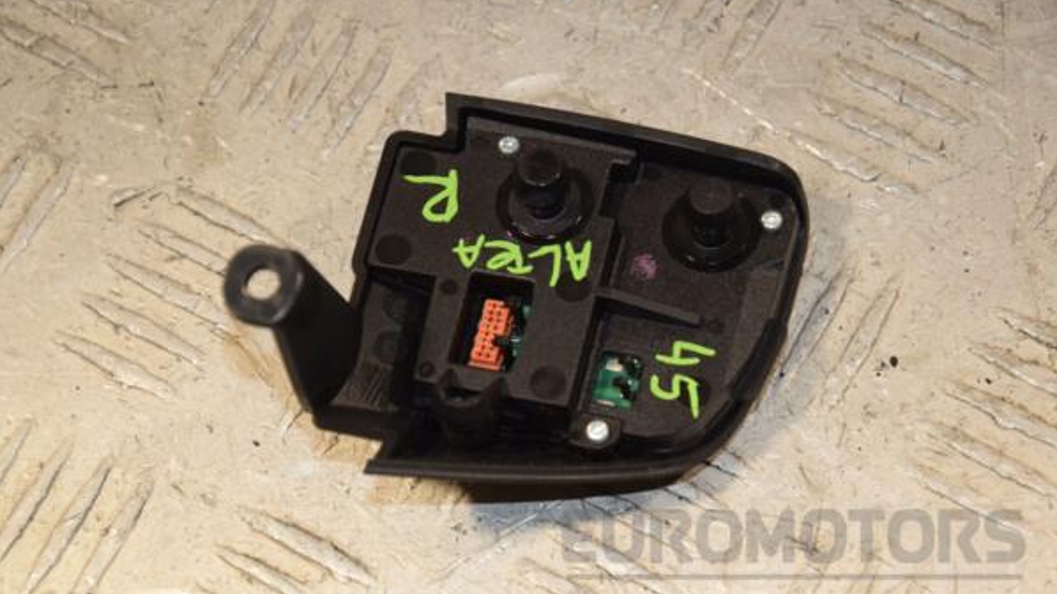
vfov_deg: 8.5
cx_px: 528
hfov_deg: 15.1
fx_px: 3979
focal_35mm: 142
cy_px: 301
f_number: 7.1
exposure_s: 1/200
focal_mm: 90
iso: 800
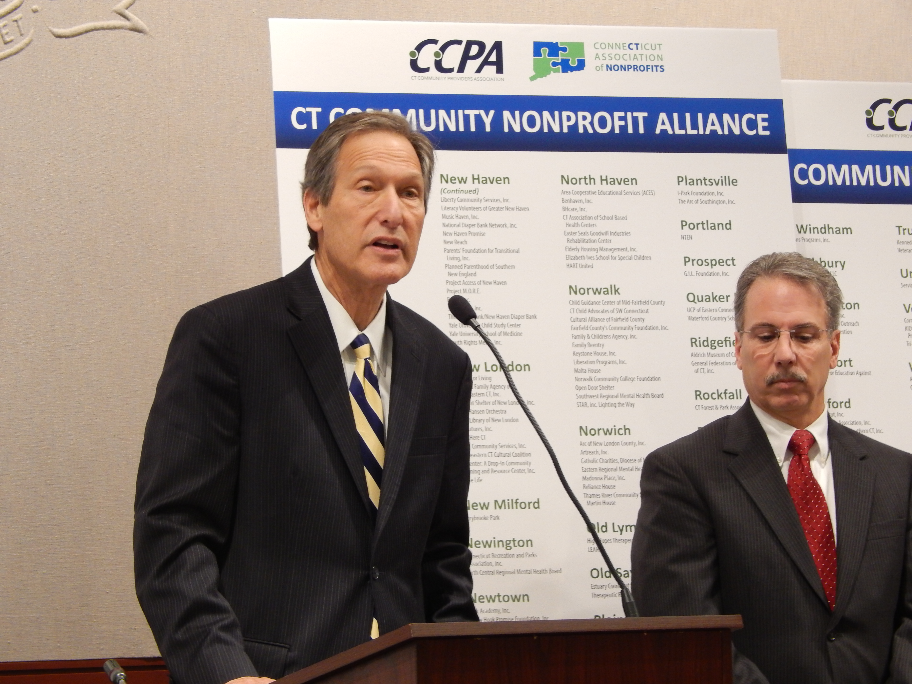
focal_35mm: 142
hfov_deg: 13.9
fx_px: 3741
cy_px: 342
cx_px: 456
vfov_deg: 10.4
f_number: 4.9
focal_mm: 25.3
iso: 400
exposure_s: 1/15
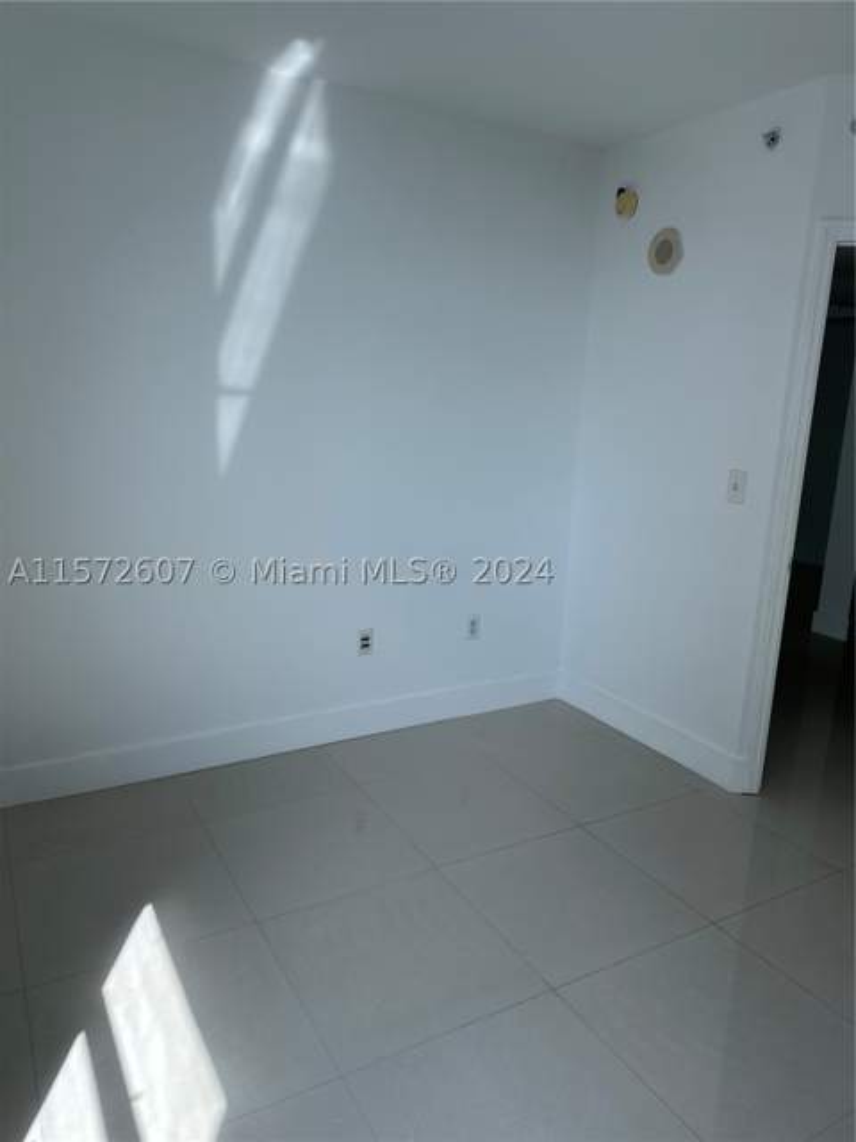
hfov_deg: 56.8
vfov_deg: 71.6
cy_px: 571
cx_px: 428
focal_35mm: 24
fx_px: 791
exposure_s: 1/383
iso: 80
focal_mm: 6.86
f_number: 1.78
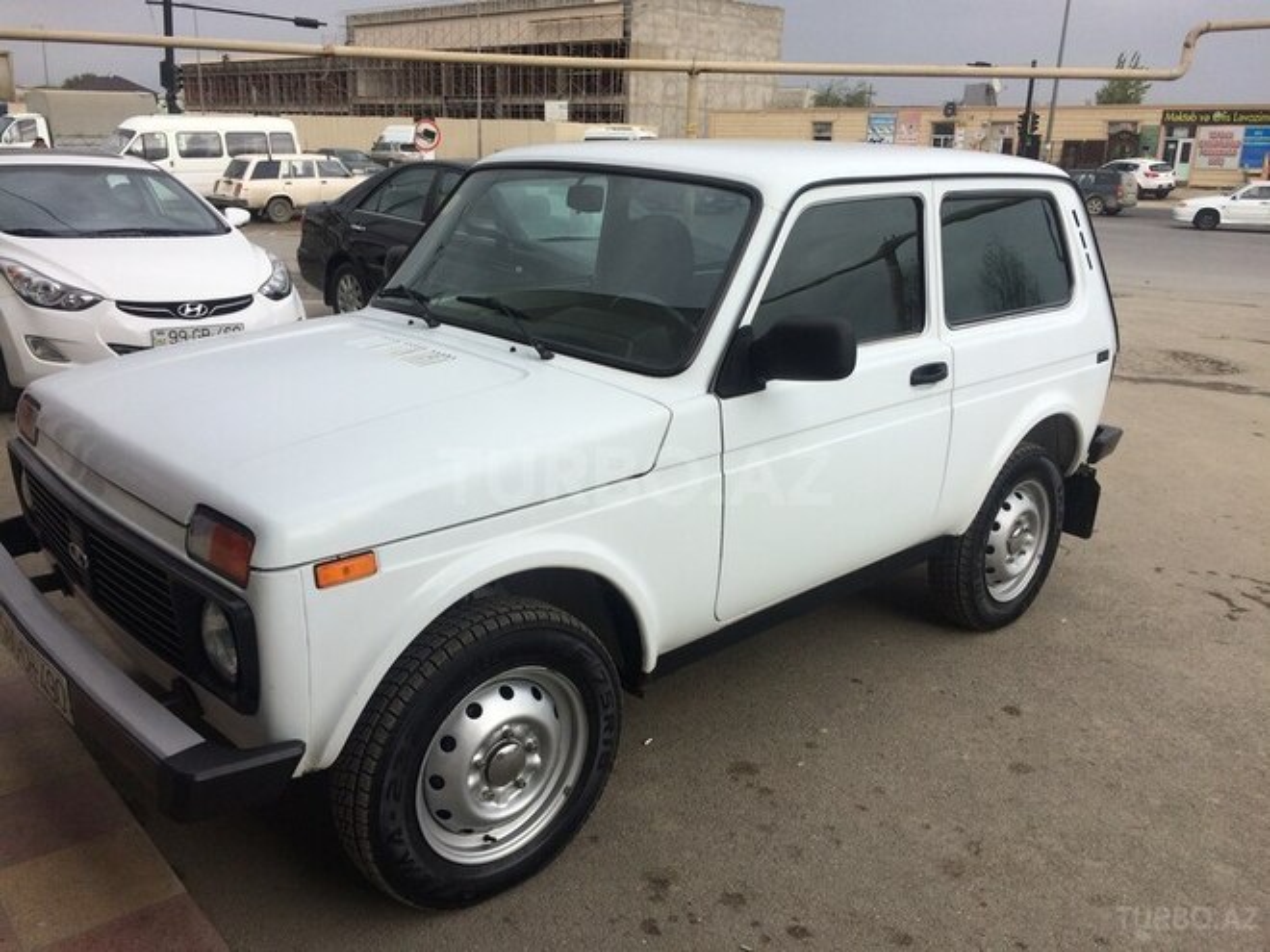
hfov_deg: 61.7
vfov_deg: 48.2
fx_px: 1064
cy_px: 476
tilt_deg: -19.4
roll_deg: -0.8
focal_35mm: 29
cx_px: 635
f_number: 2.2
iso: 32
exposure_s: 1/1140
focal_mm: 4.15
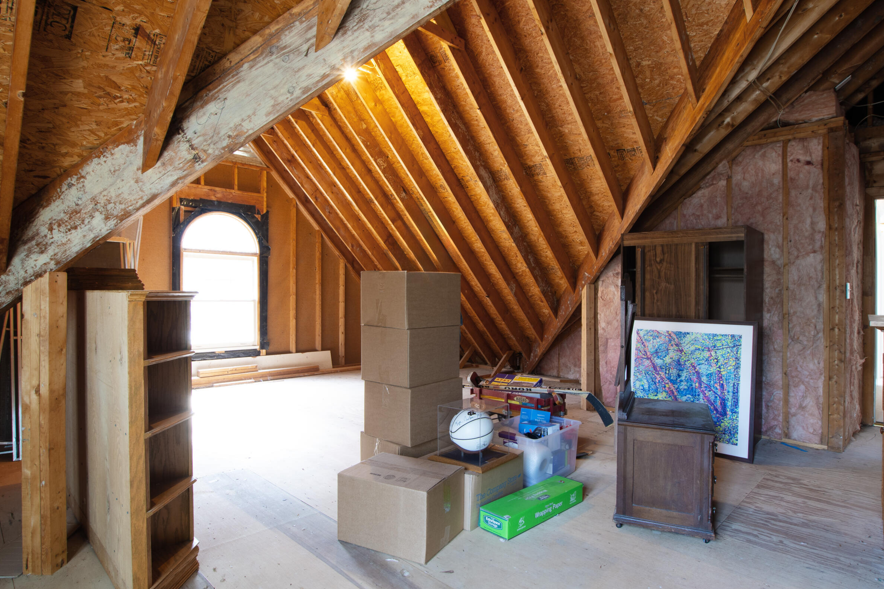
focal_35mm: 19
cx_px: 458
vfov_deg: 64.5
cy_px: 304
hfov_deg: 86.9
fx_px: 467
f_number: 8
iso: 100
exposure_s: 1.6
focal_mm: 10
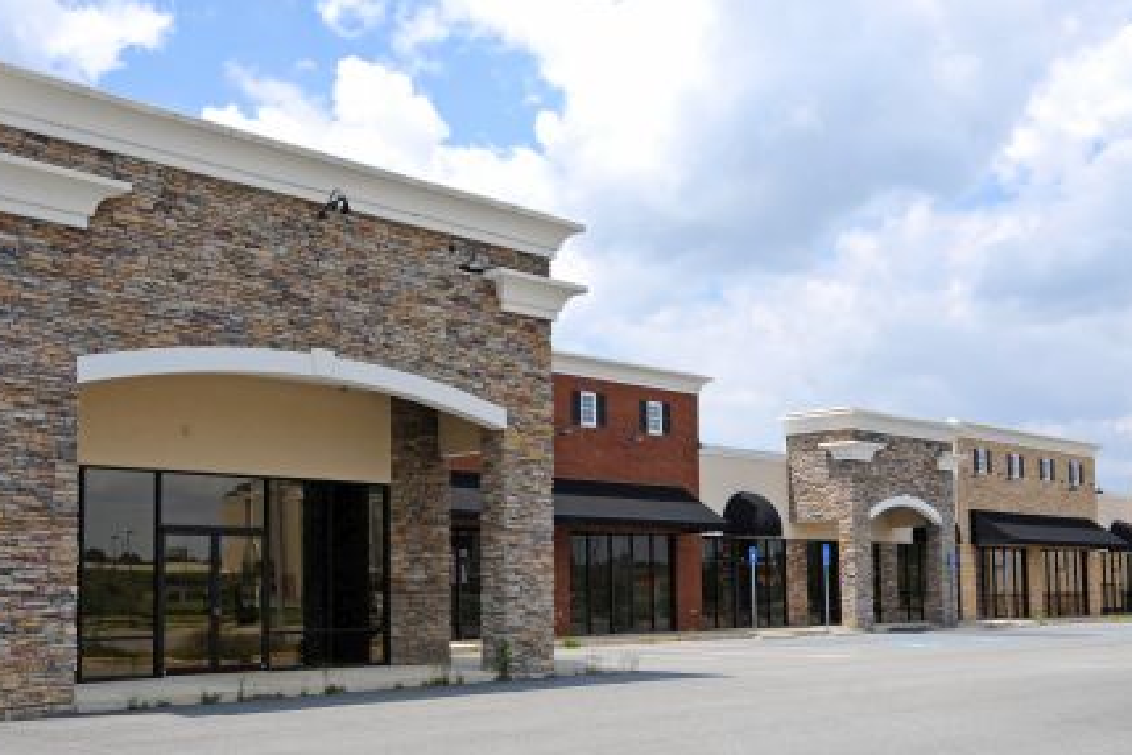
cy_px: 391
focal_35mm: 43
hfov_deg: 45.9
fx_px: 1337
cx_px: 557
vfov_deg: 31.5
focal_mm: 27
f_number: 8
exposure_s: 1/200
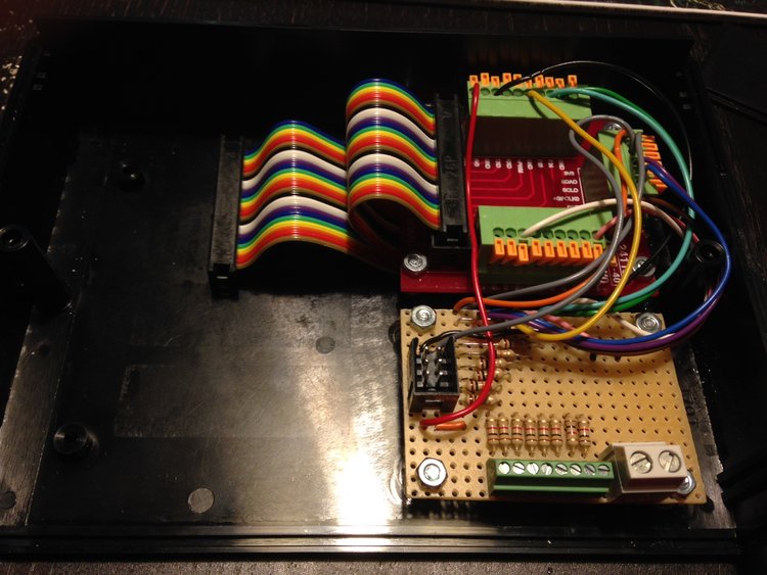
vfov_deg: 43.0
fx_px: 731
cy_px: 288
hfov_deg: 55.3
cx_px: 384
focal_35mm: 33
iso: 80
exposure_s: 1/20
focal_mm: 4.12
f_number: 2.4
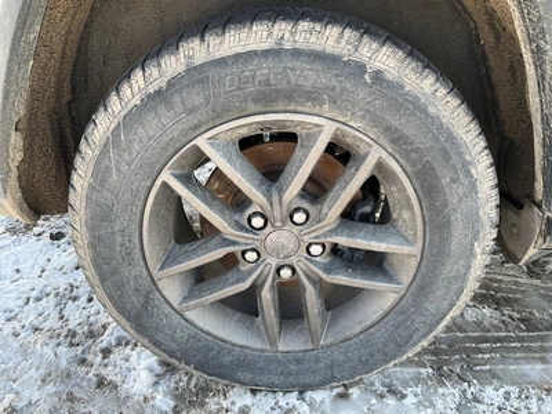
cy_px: 207
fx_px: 462
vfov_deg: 48.2
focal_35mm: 29
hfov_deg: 61.7
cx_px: 276
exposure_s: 1/122
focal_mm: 3
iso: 16
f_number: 1.8
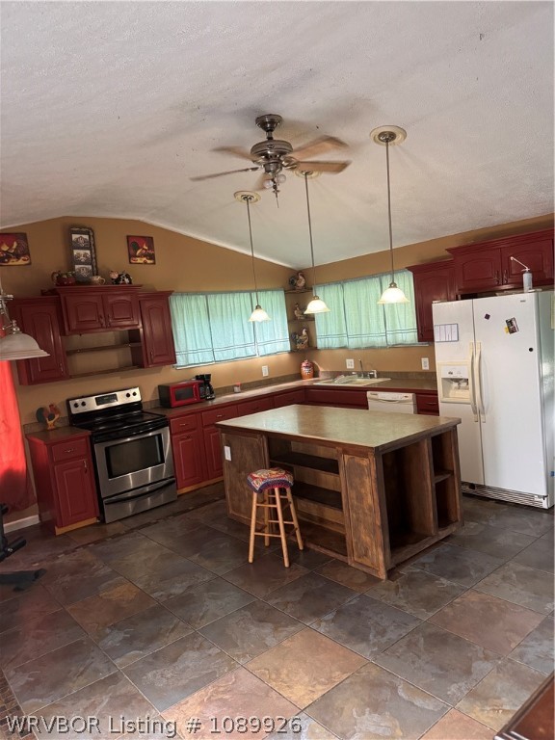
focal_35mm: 24
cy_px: 370
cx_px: 278
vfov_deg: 71.6
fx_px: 513
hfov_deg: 56.8
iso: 500
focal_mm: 6.76
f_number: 1.78
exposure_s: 1/60
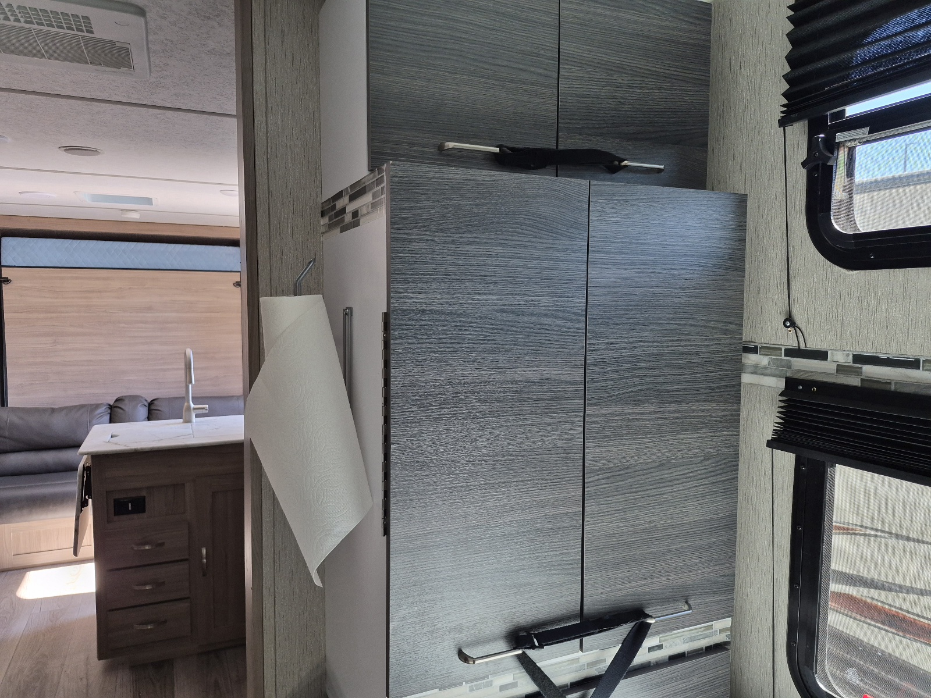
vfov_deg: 58.9
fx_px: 619
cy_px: 349
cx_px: 466
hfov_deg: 73.9
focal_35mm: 23
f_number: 1.8
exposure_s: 1/182
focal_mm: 5.4
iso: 200
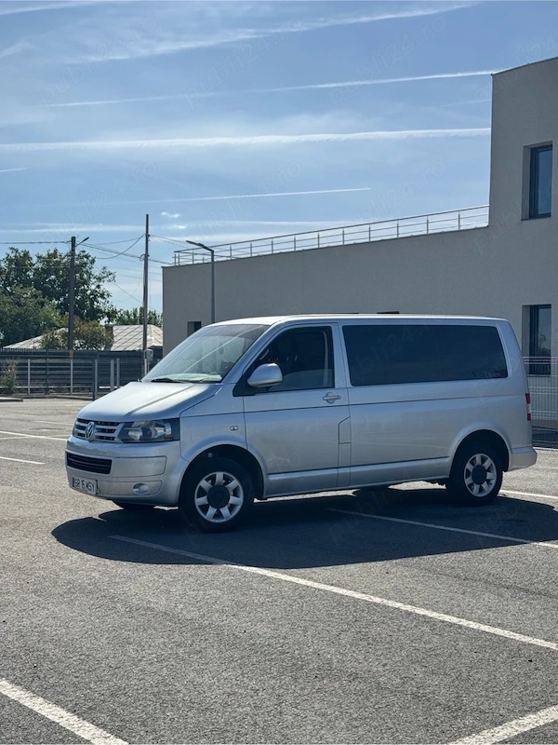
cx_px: 279
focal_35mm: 48
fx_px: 1032
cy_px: 372
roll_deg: -0.9
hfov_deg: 30.3
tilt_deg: -0.8
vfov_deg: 39.7
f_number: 1.78
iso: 64
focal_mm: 6.76
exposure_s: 1/3096
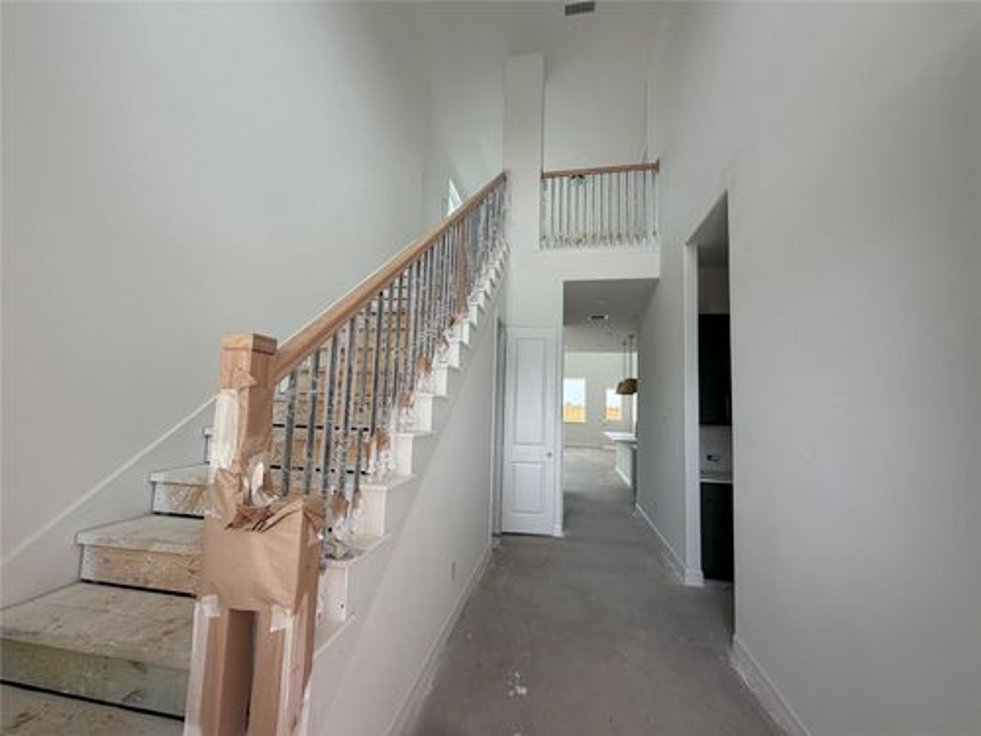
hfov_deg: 102.1
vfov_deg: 85.7
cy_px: 368
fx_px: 397
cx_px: 490
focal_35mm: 14
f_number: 2.2
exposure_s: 1/121
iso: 64
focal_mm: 2.22
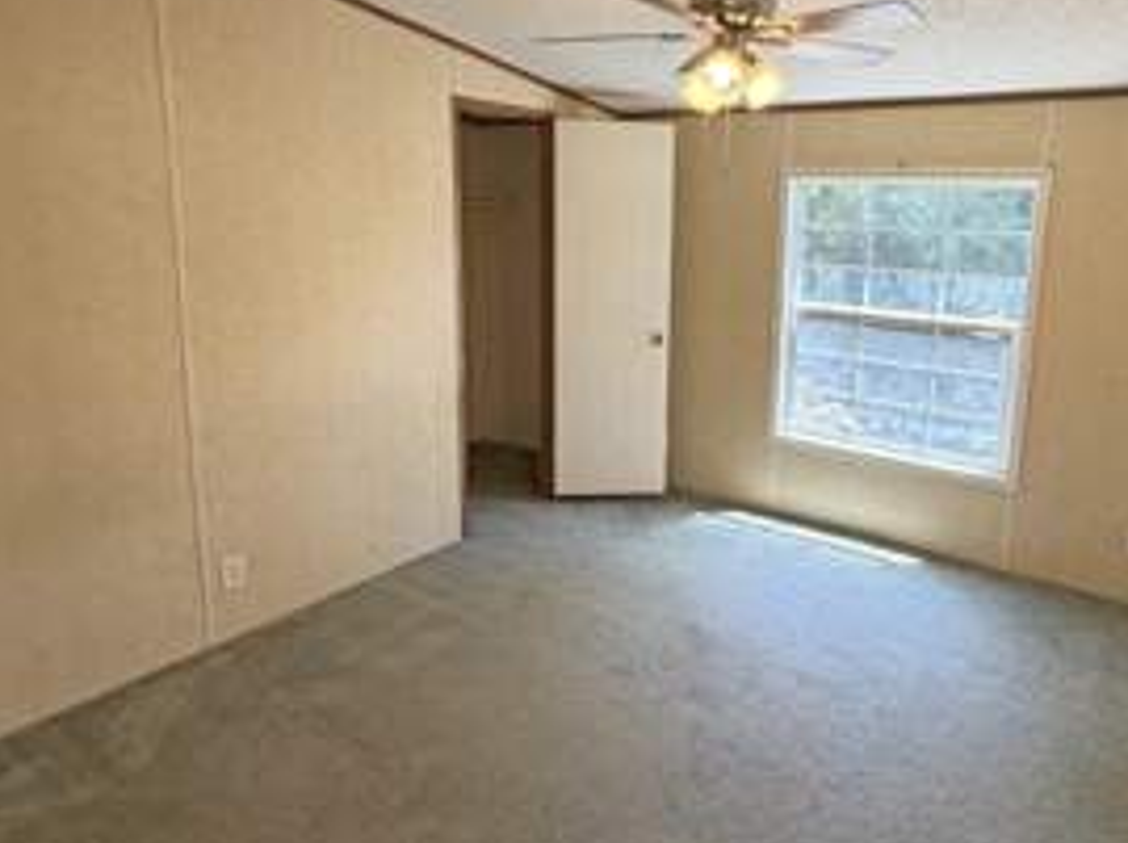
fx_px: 814
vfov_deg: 54.5
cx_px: 663
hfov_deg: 68.9
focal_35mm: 25
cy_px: 350
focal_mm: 2.22
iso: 200
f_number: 2.2
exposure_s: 1/121
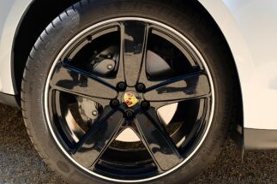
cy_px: 82
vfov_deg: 29.2
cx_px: 146
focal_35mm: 46
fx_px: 354
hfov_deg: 42.7
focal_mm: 22
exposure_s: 1/125
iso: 400
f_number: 7.1
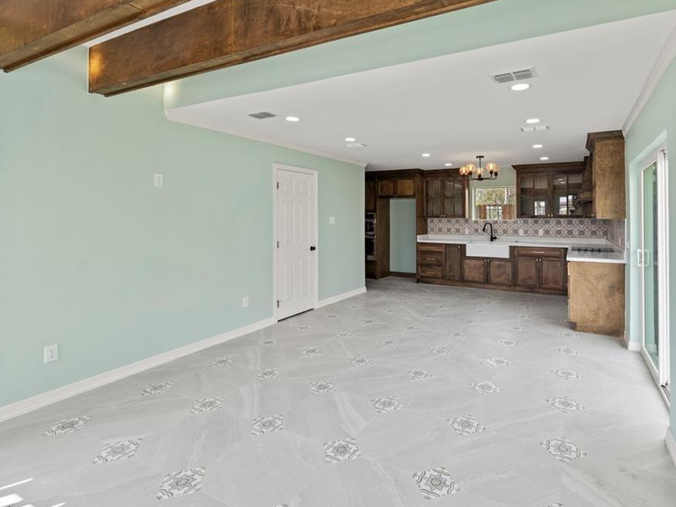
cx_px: 396
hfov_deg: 90.2
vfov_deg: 74.7
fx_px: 332
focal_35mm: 17
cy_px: 263
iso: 250
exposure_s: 1/15
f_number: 9
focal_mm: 15
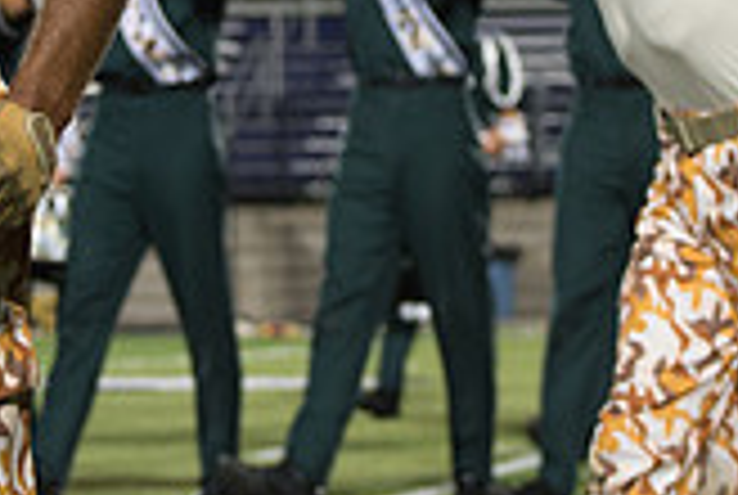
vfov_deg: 4.4
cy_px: -270
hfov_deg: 6.6
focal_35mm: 313
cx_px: 254
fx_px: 6428
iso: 1250
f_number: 4.5
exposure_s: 1/160
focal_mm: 70
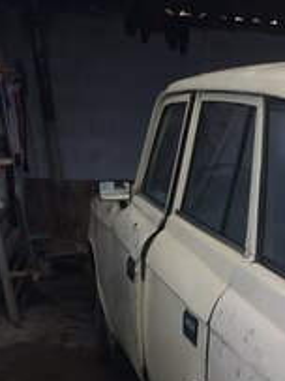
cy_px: 419
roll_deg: -3.2
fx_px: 780
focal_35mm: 71
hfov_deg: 20.2
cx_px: 274
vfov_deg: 25.4
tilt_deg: -23.8
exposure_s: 1/272
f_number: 2.2
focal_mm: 4.15
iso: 32
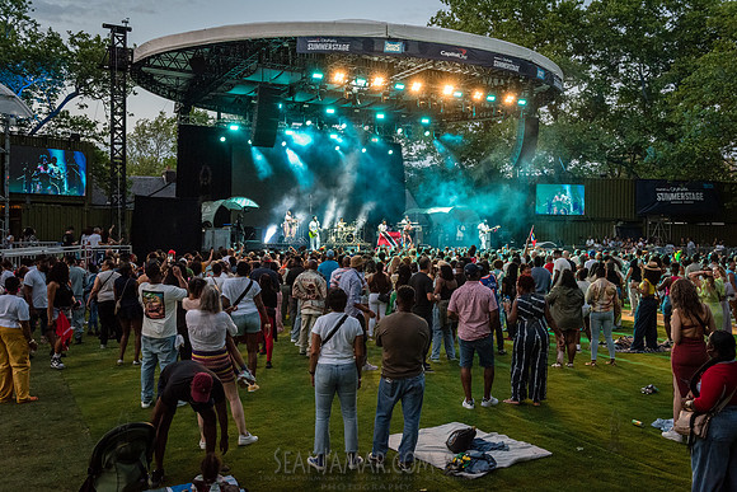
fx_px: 658
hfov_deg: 58.5
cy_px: 246
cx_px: 368
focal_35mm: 32
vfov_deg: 41.0
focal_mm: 32
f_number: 4.5
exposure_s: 1/250
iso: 6400
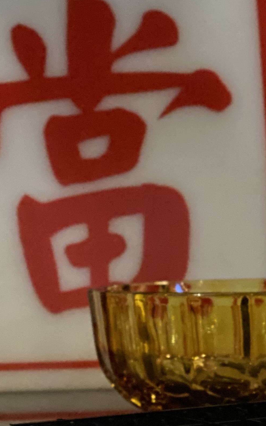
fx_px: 1624
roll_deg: +0.1
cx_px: 204
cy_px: 214
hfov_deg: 9.3
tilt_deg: -0.3
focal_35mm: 140
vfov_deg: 14.9
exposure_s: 1/15
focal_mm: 6
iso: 1000
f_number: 2
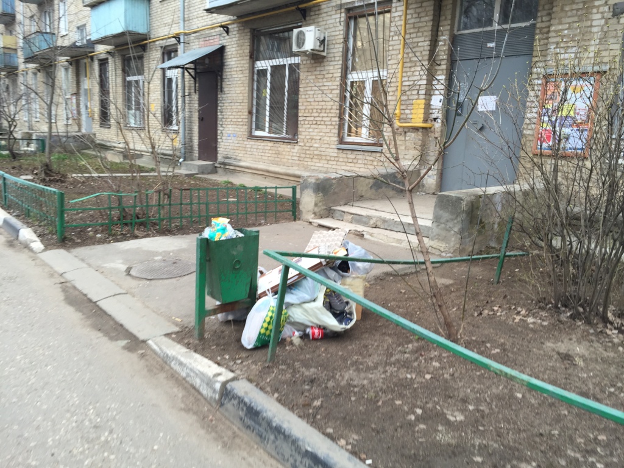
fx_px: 523
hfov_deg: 61.7
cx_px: 312
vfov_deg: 48.2
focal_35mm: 29
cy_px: 234
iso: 40
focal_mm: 4.15
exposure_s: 1/100
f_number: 2.2
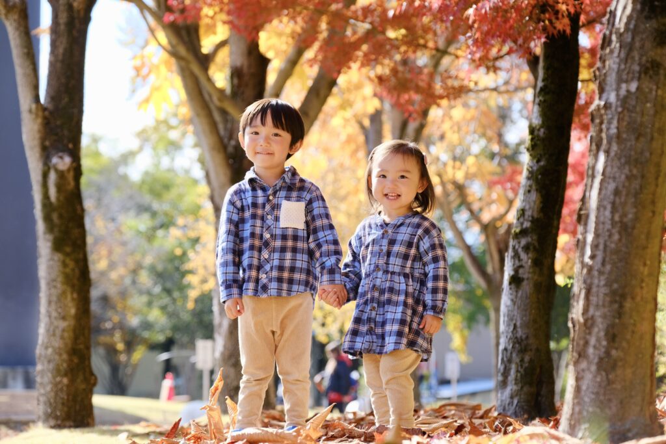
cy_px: 222
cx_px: 333
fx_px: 2146
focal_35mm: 116
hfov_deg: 17.6
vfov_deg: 11.8
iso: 320
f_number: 4
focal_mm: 77.3
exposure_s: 1/420
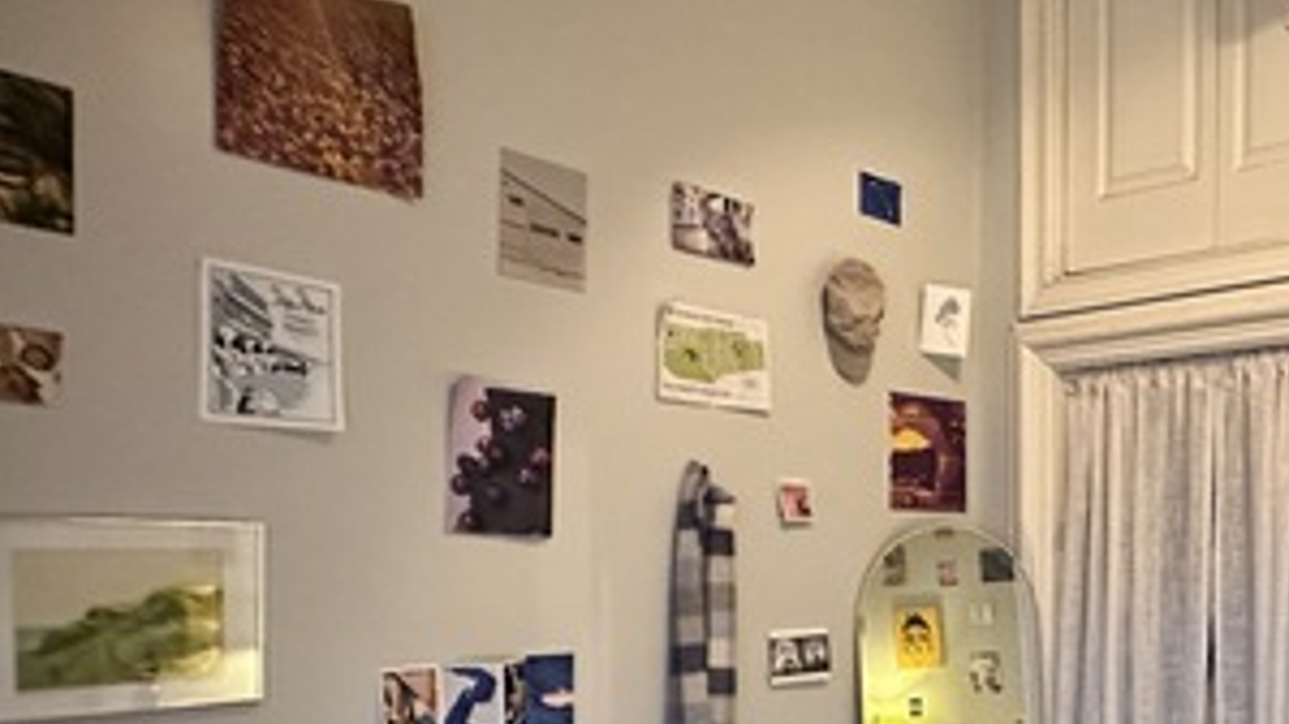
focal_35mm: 34
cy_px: 595
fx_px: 1162
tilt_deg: -2.5
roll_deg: -0.3
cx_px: 1024
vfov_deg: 33.5
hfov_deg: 54.2
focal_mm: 2.22
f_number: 2.2
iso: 1000
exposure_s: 1/40
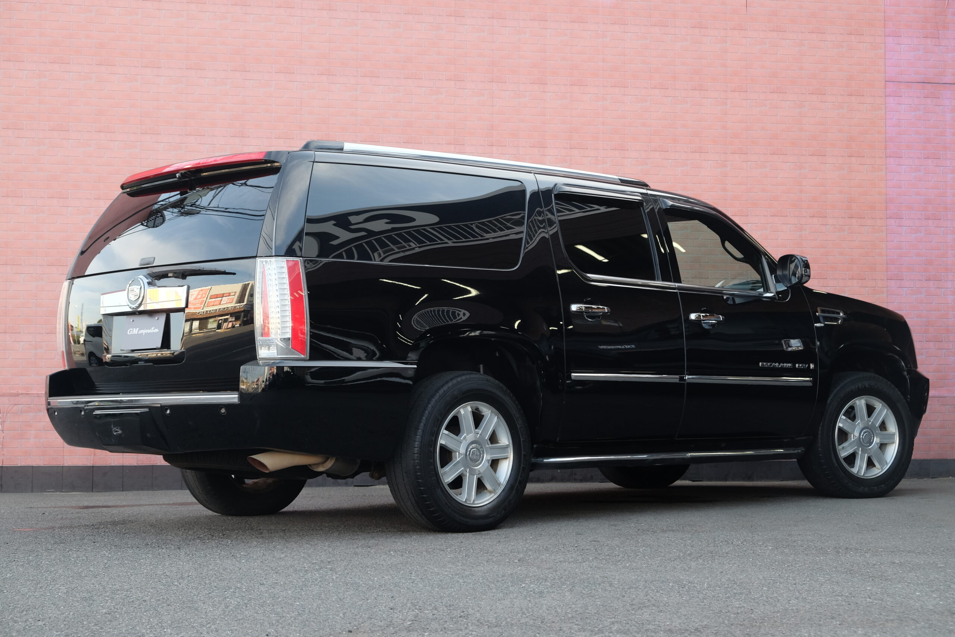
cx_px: 478
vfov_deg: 21.2
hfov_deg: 31.4
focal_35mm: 64
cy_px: 318
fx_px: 1698
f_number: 5.6
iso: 400
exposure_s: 1/140
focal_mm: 42.5
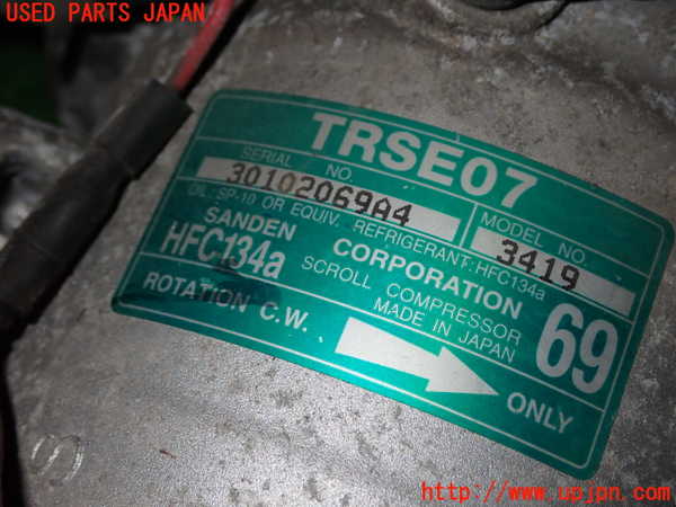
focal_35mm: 62
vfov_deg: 23.7
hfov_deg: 31.2
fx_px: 1211
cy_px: 254
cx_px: 338
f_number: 10
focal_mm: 11.09
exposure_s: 1/60
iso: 200
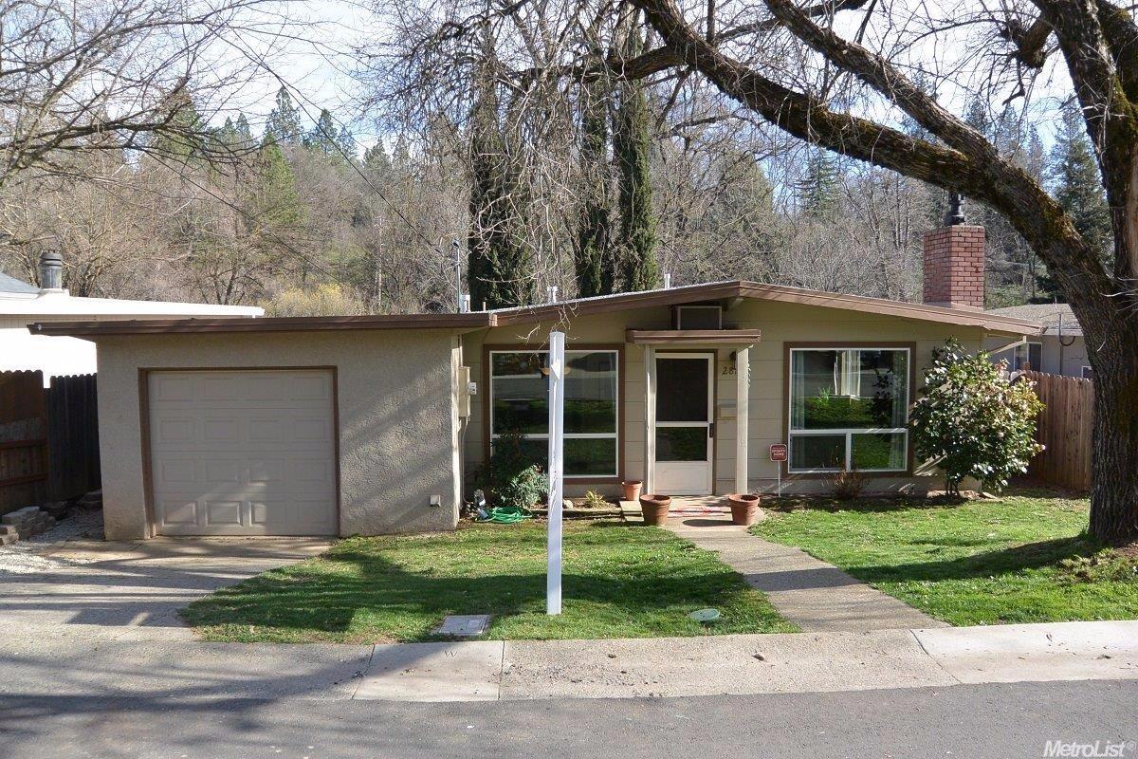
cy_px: 380
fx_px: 853
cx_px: 569
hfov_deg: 67.4
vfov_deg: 47.9
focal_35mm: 27
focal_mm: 10
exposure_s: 1/640
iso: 160
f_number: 4.5
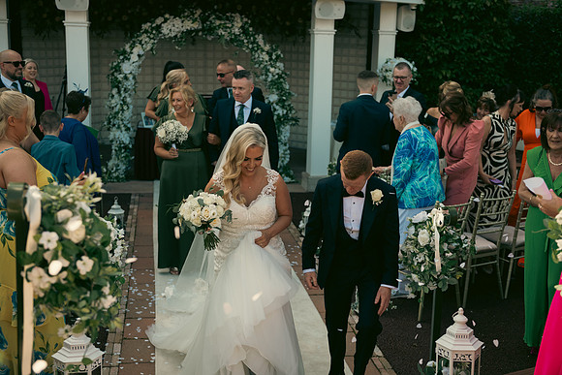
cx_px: 281
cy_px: 188
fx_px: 781
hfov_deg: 39.6
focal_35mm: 50
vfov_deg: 27.0
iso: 250
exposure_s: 1/800
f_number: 3.5
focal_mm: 50
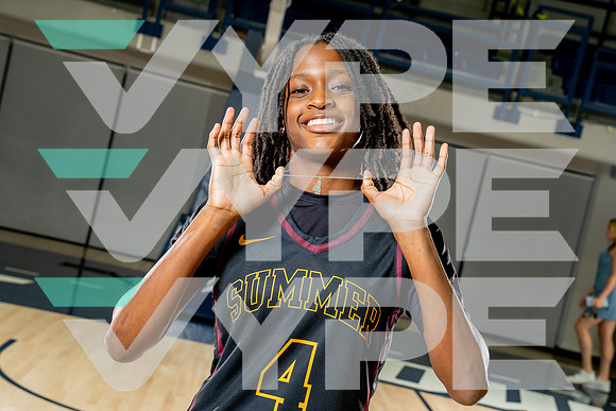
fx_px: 1010
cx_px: 308
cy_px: 206
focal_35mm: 59
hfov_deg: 33.9
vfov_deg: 23.0
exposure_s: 1/250
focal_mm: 59
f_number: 8
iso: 640
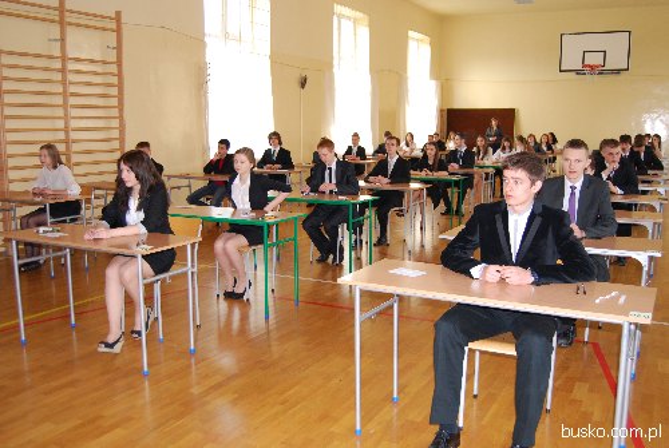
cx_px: 334
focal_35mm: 33
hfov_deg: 57.2
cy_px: 224
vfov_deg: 40.1
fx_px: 614
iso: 360
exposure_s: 1/60
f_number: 3.8
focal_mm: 22
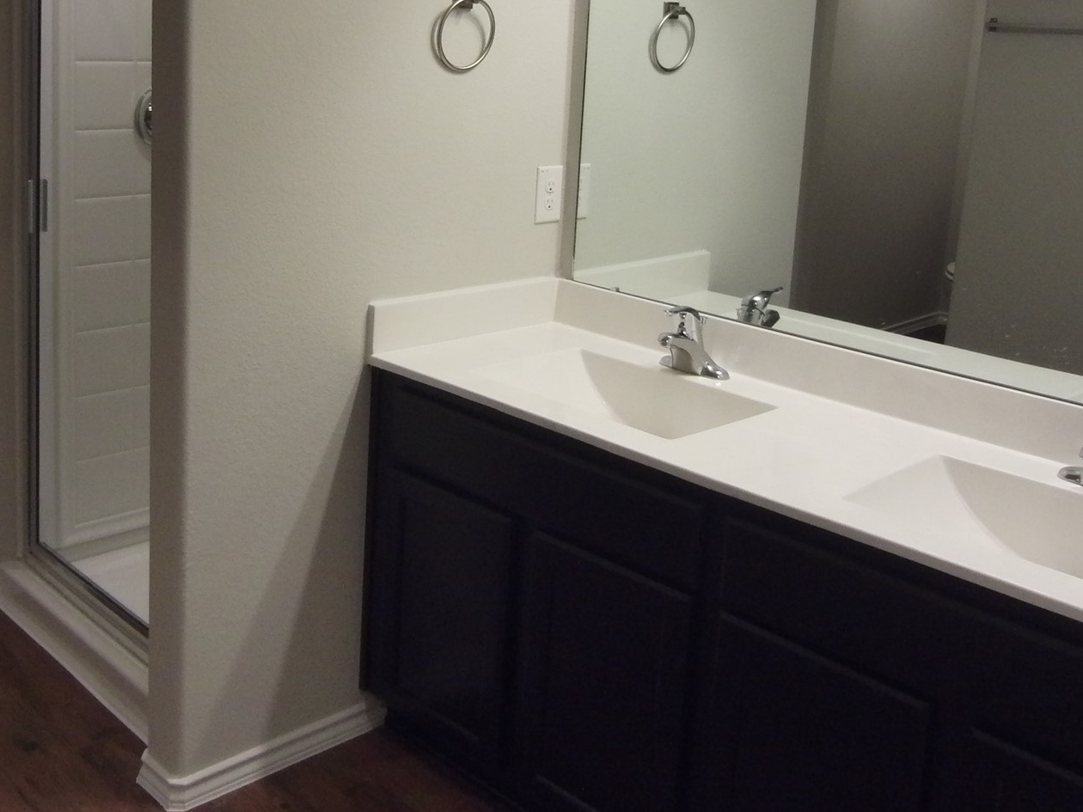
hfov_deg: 47.2
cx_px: 375
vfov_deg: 36.1
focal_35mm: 39
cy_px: 220
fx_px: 1220
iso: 200
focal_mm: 4.3
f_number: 3.2
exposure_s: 1/60
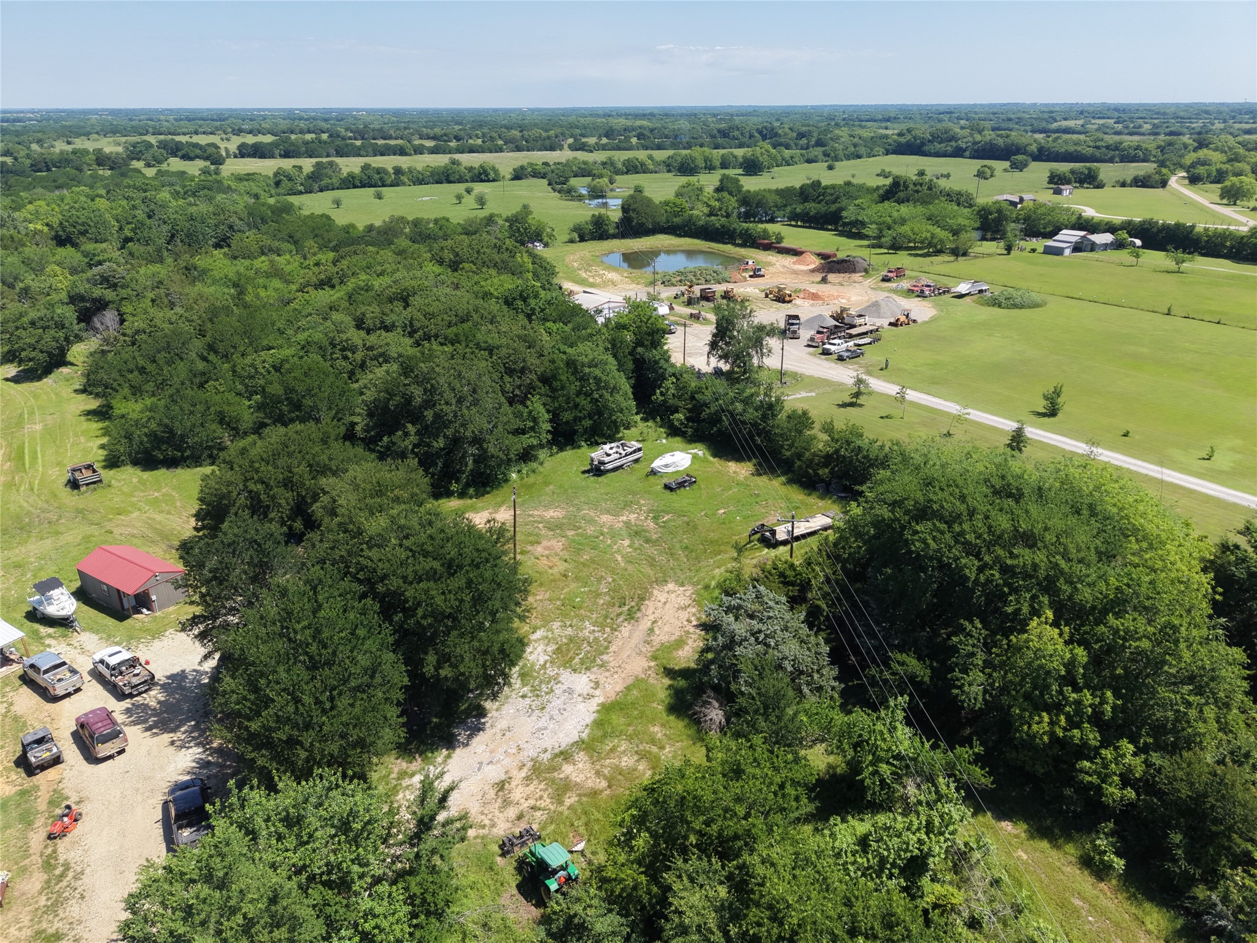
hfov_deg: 71.6
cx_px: 628
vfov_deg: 56.8
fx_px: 872
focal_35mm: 24
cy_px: 472
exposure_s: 1/5000
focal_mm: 8.67
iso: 290
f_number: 1.8
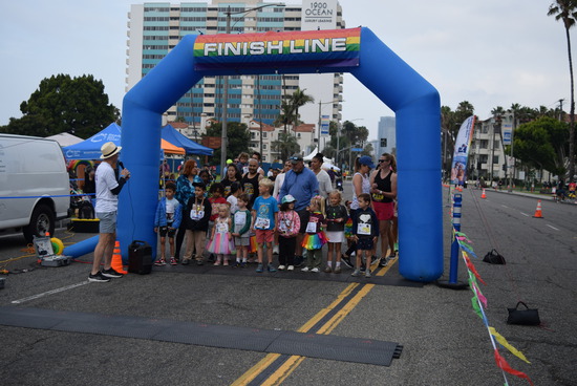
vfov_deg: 32.0
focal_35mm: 42
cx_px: 288
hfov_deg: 46.4
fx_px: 674
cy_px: 193
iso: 400
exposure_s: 1/1250
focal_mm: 28
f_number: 5
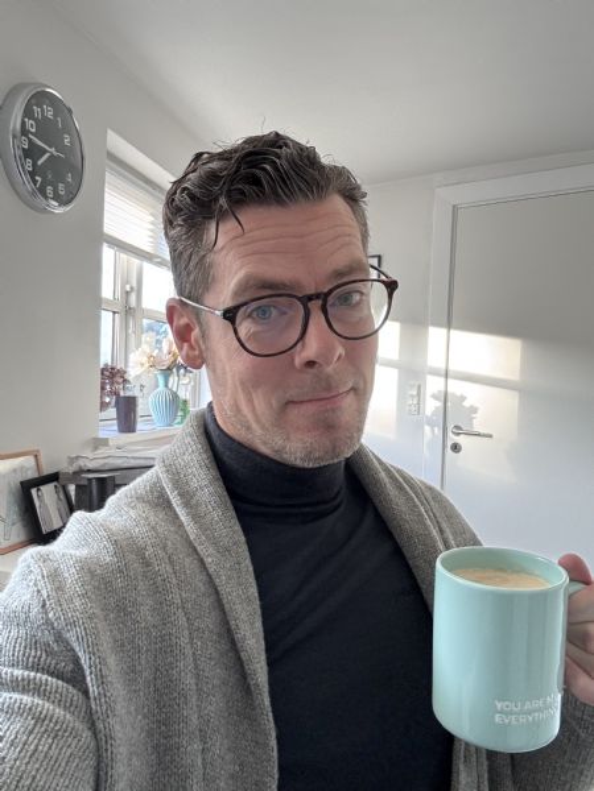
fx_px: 686
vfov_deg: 60.0
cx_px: 297
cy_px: 396
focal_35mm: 30
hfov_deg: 46.8
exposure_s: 1/60
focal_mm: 2.69
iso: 80
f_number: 1.9
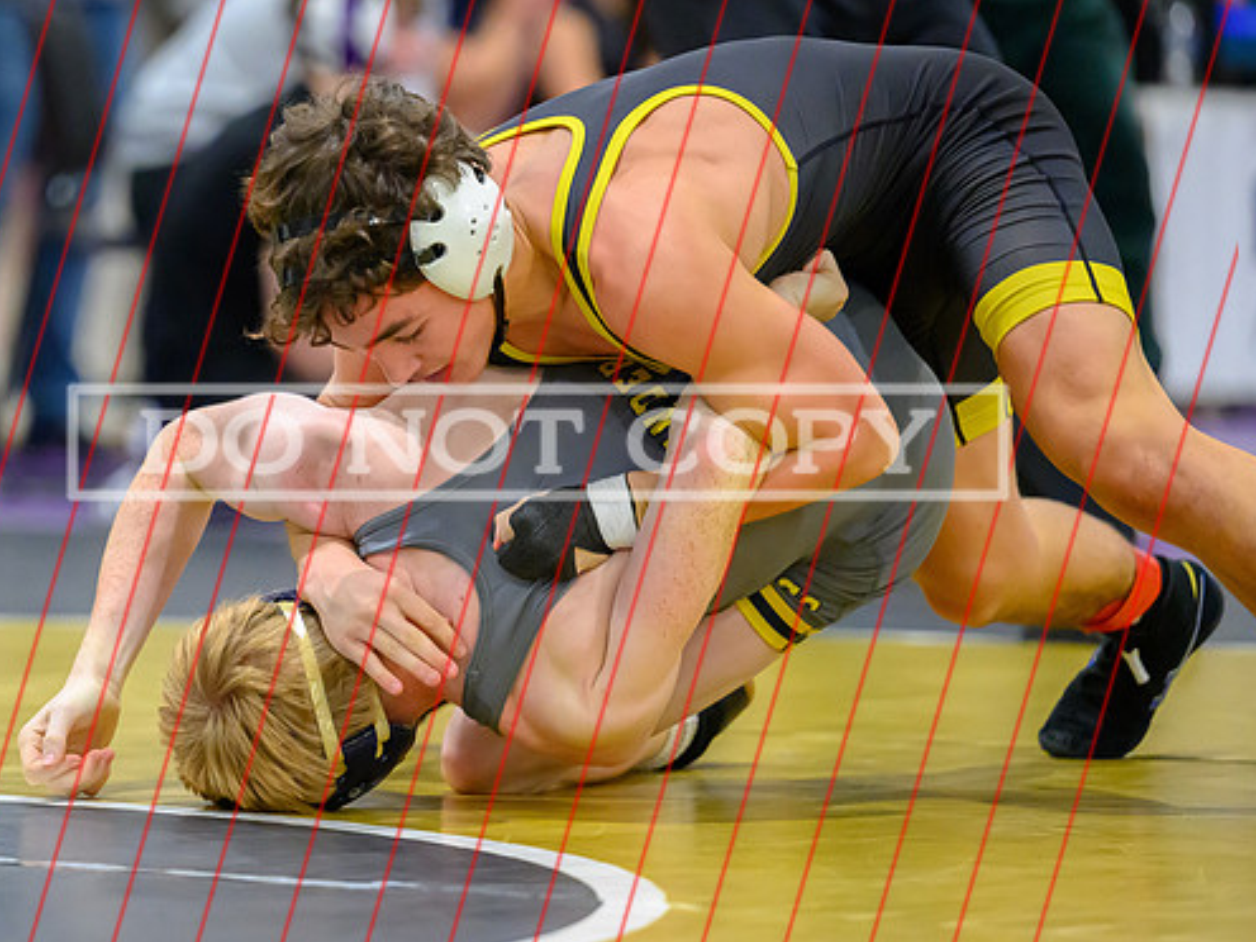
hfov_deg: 7.2
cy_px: 401
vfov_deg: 5.4
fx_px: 10014
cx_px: 271
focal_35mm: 276
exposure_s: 1/640
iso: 6400
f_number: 2.8
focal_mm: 180
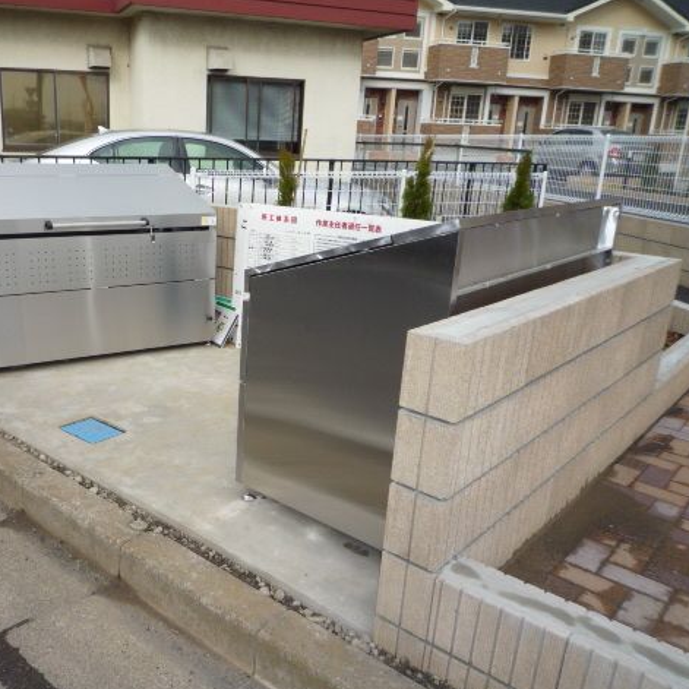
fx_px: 676
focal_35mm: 30
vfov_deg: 54.0
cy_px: 348
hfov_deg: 52.9
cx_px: 225
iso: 100
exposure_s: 1/500
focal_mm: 4.4
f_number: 3.5
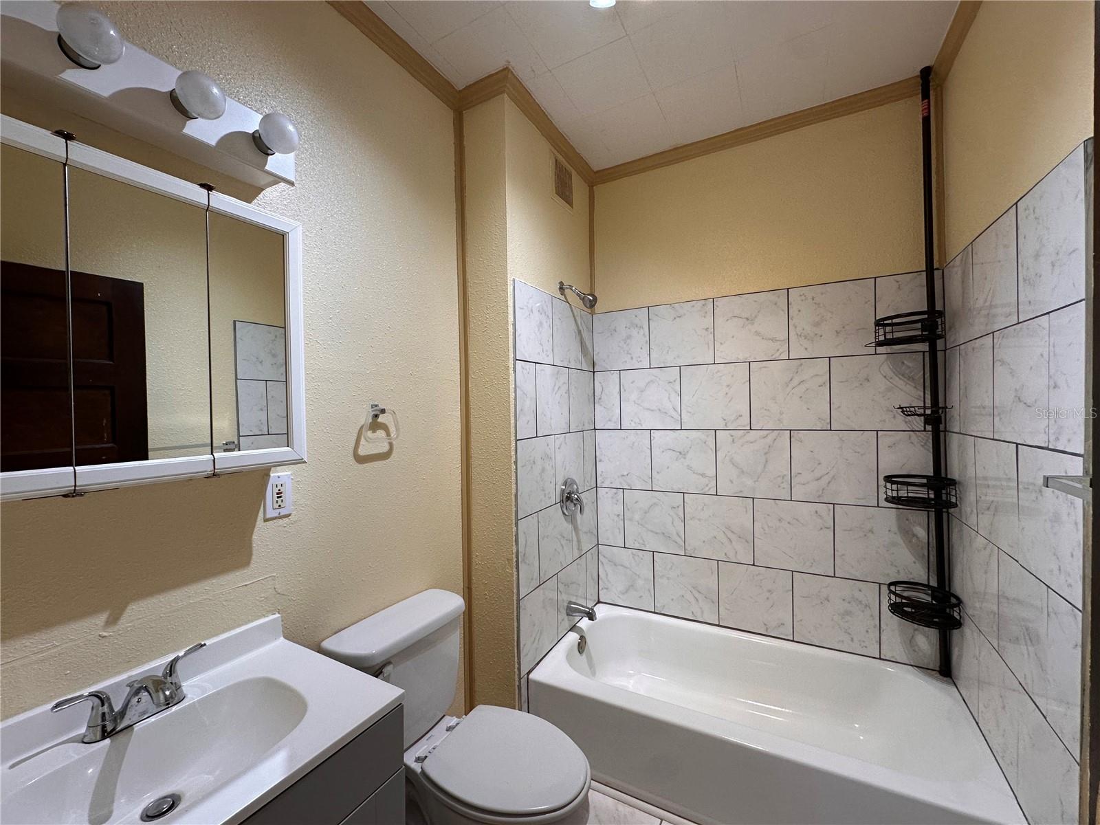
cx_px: 550
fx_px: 445
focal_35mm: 14
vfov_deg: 85.7
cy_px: 412
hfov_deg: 102.1
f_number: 2.2
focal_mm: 2.22
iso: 125
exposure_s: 1/120
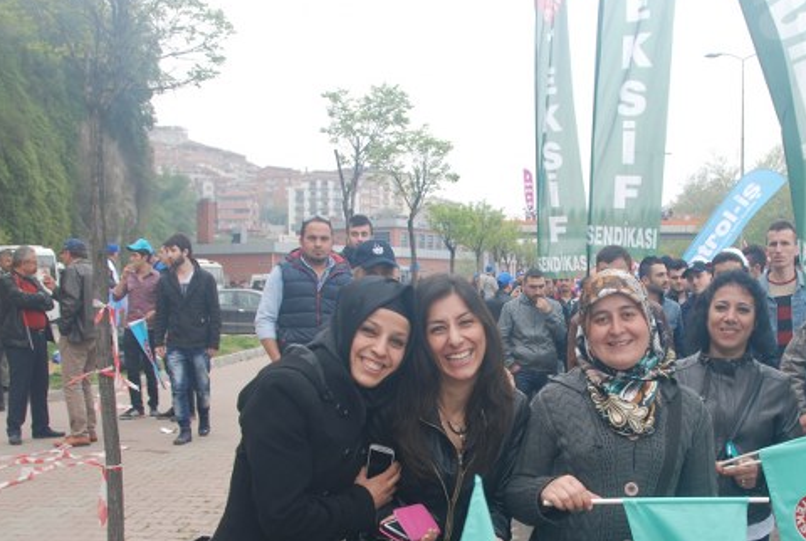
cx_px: 527
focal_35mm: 45
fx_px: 1009
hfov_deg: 43.0
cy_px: 400
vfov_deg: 29.6
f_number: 5.6
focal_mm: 18
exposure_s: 1/125
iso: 125
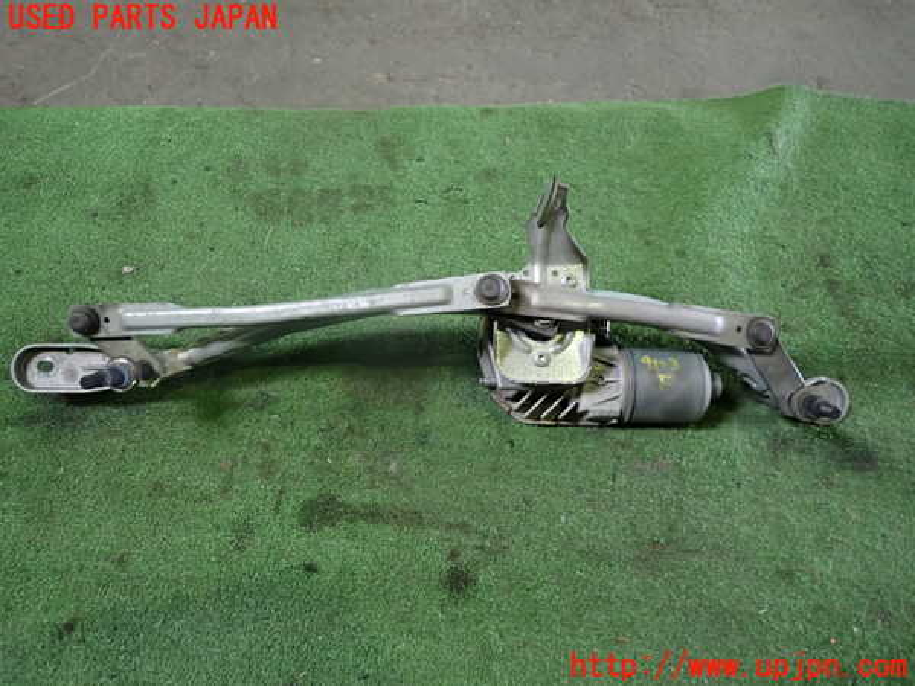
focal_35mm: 25
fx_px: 661
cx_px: 458
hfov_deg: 69.4
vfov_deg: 54.9
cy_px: 343
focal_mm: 4.5
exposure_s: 1/30
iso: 320
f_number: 2
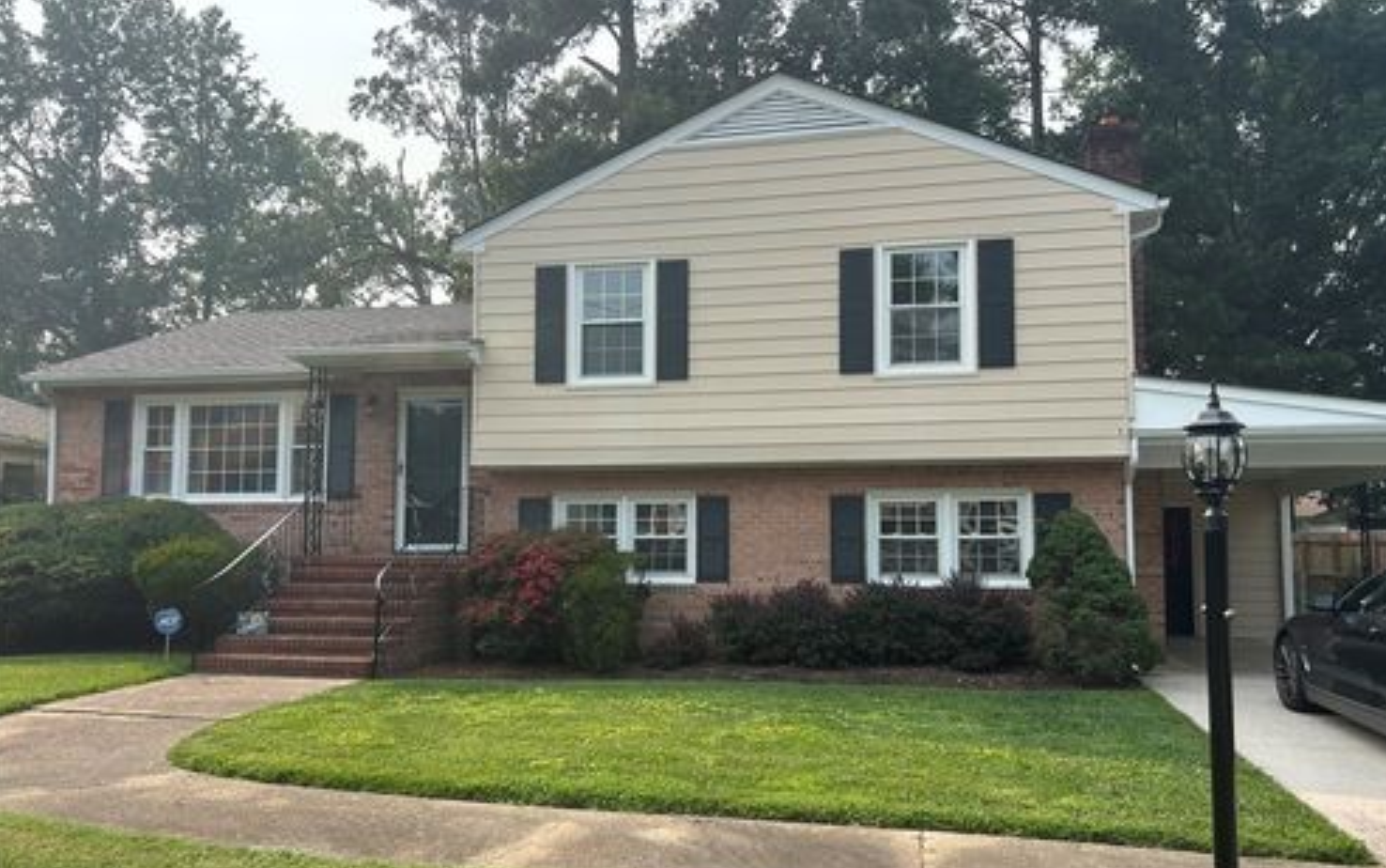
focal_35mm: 28
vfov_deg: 44.5
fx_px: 1058
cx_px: 693
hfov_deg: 66.4
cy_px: 475
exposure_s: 1/2208
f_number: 1.5
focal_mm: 5.7
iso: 50
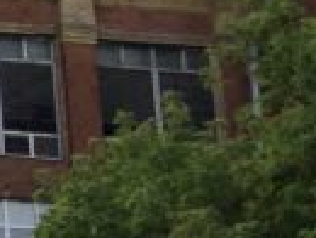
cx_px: -746
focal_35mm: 220
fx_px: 2012
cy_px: 471
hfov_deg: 7.5
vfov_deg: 6.6
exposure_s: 1/4808
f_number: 1.8
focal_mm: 3.99
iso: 20
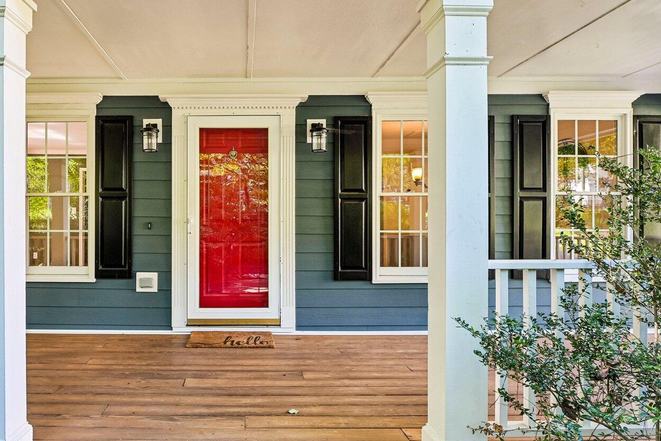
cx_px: 233
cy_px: 224
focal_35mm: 23
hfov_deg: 74.3
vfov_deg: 55.1
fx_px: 422
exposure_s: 1/15
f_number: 9
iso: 200
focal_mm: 14
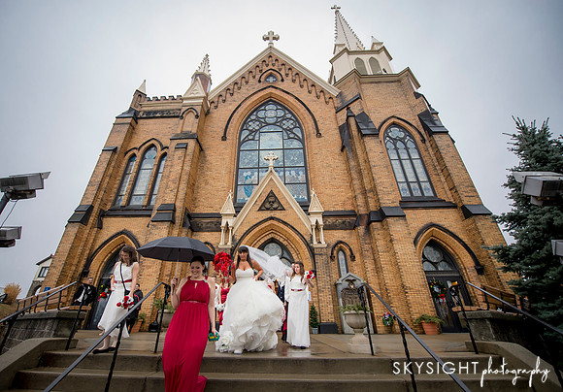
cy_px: 195
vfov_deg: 78.8
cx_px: 264
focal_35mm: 15
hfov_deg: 99.3
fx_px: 239
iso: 1250
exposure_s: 1/400
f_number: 2.8
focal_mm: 14
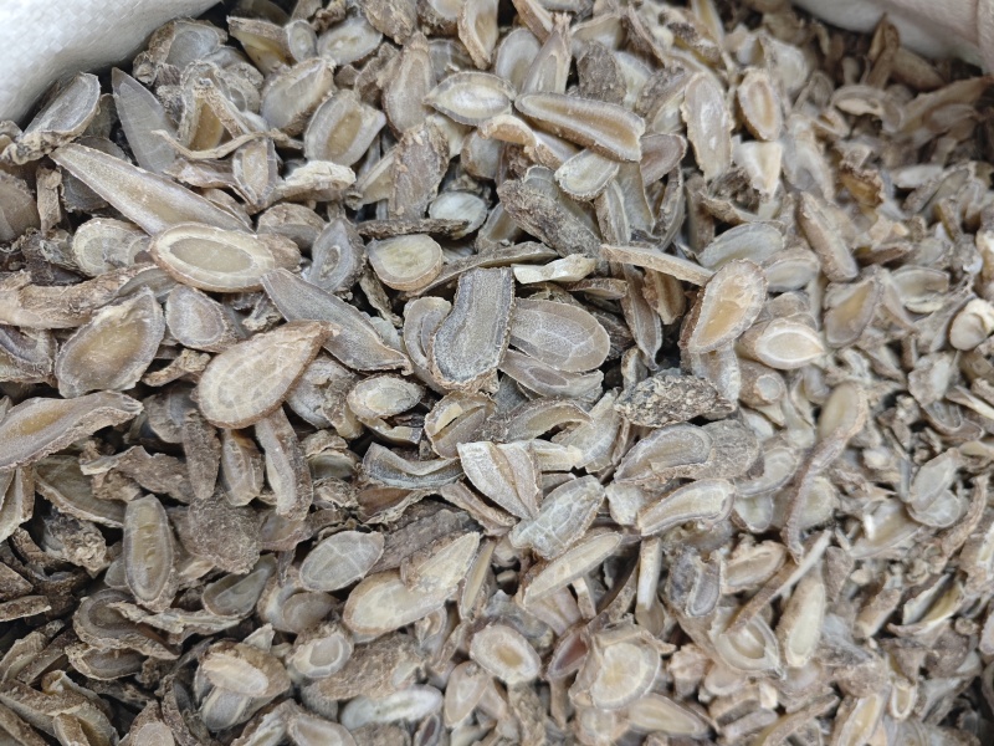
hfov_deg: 71.6
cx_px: 497
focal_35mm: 24
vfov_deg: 56.8
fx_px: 689
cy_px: 373
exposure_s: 1/86.1
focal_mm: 5.84
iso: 400
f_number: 1.6
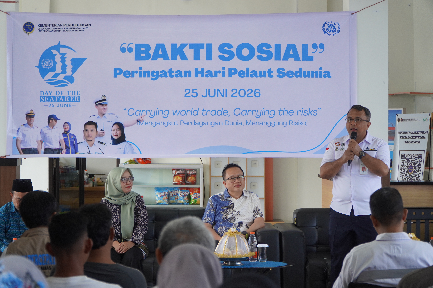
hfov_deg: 21.6
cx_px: 216
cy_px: 144
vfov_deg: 14.4
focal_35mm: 94
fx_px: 1136
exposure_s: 1/160
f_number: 4
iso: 500
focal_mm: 63
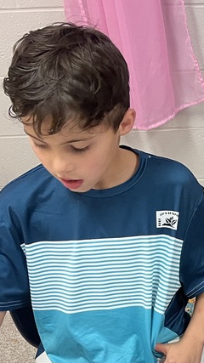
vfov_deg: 30.2
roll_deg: -1.2
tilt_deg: -42.4
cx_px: 321
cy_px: 295
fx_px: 654
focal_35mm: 68
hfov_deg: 16.0
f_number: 1.6
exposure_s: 1/60
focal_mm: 5.1
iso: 160
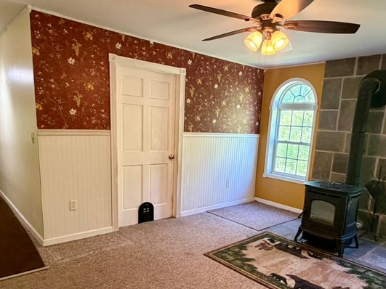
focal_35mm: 27
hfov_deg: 65.1
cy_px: 185
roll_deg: -2.5
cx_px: 214
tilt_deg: -11.1
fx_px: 301
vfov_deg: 50.7
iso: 320
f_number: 2.2
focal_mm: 2.22
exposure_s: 1/60
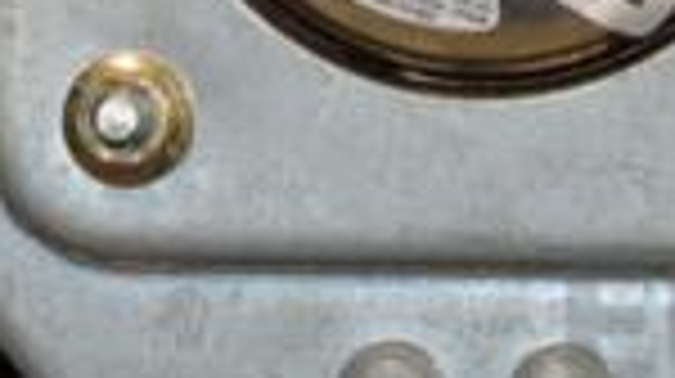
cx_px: 482
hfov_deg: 9.0
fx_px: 4273
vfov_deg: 5.0
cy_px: -279
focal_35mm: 239
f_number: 9
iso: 800
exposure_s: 1/200
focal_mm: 38
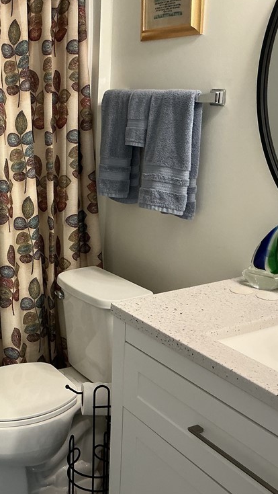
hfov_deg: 25.7
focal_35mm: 44
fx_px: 576
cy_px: 239
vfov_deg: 46.4
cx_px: -4
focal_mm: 3
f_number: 1.8
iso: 80
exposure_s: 1/60
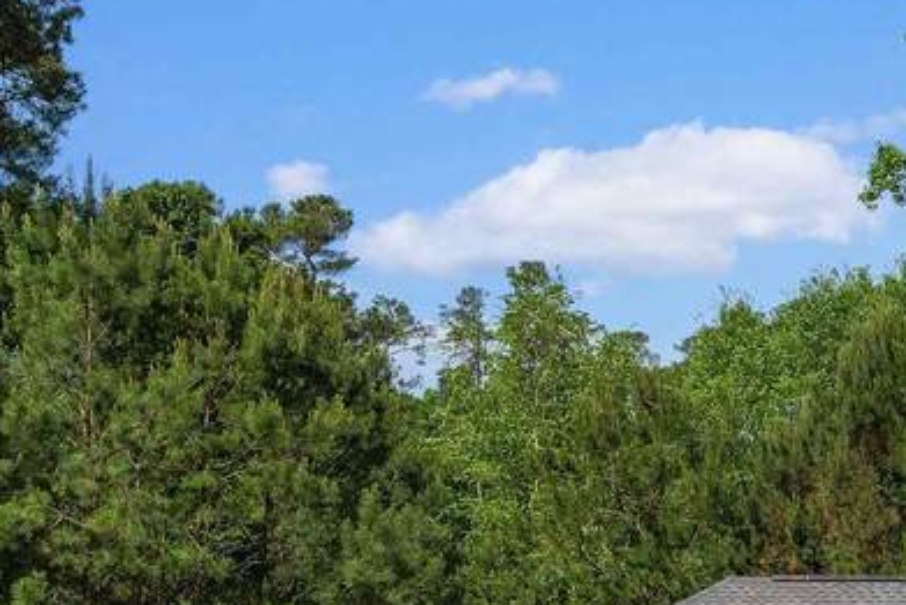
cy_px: 585
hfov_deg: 26.5
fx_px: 1813
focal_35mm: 72
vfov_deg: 18.5
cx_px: 908
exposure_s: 1/730
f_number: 2.8
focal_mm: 8.38
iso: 100
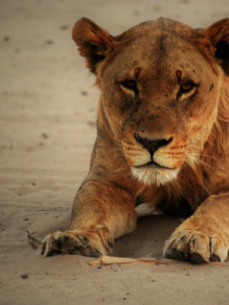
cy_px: 153
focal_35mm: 453
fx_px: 3992
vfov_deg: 4.4
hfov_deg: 3.3
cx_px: 179
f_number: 5.6
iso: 400
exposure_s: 1/30
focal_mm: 200
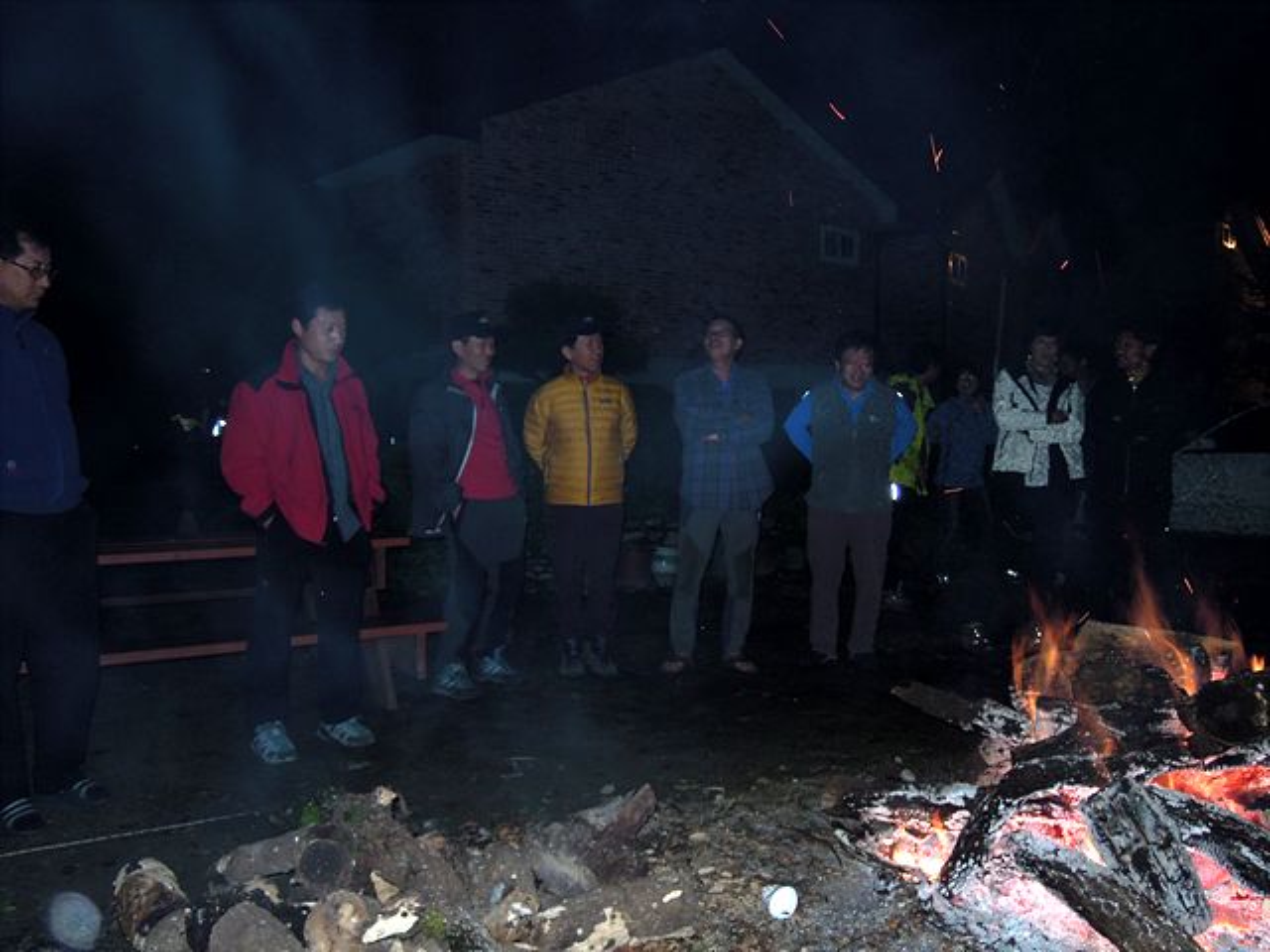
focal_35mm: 31
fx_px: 1137
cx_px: 635
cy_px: 476
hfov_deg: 58.4
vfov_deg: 45.4
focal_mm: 5.5
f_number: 2.1
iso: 160
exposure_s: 1/30
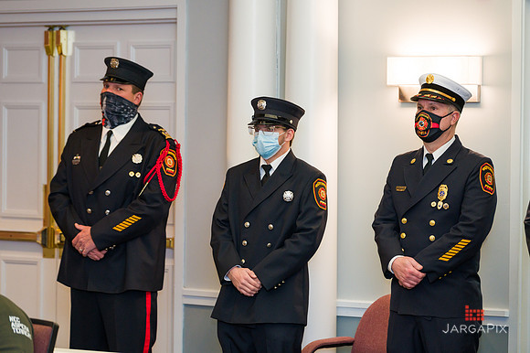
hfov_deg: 11.8
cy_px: 176
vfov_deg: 7.8
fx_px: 2575
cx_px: 265
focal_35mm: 175
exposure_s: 1/200
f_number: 4
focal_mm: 175
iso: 1600
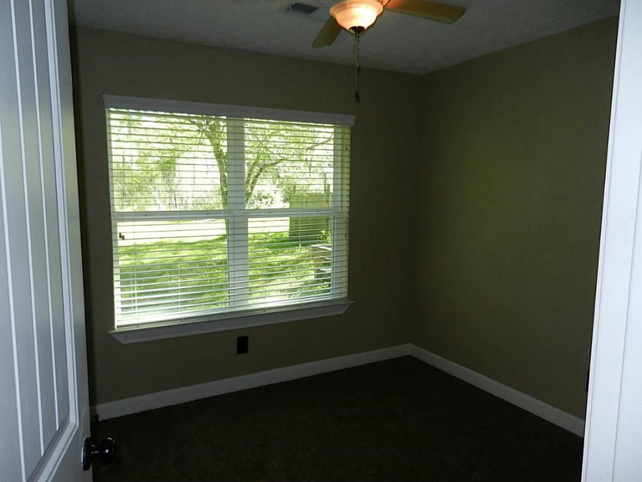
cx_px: 321
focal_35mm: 25
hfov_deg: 69.4
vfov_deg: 54.9
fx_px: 464
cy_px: 241
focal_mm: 4.5
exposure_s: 1/60
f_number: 3.5
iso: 160
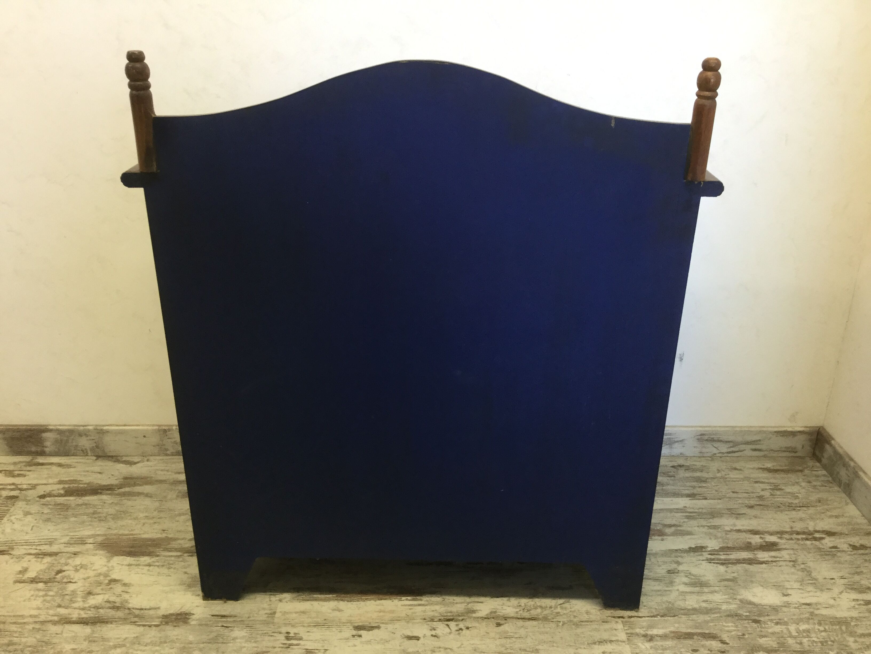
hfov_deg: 58.4
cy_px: 327
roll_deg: -0.3
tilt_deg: -25.7
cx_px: 436
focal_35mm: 31
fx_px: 780
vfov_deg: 45.4
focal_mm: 3.3
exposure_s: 1/33
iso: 80
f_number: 2.4
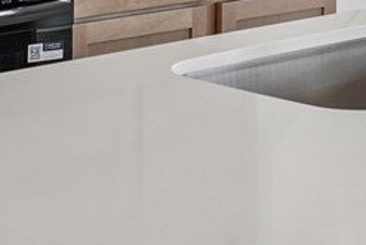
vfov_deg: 9.0
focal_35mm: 145
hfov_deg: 14.1
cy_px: -237
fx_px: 1475
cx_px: 230
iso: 400
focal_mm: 33
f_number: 9
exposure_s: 1/30
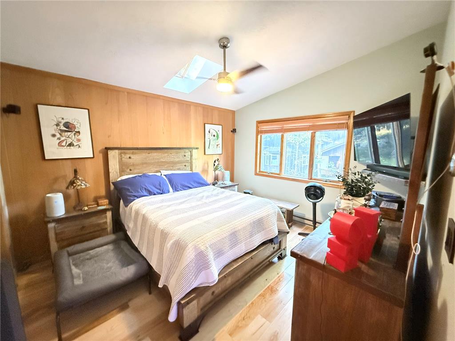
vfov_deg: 85.7
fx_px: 184
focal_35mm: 14
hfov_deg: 102.1
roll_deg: -0.7
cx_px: 228
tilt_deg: -7.1
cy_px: 170
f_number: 2.2
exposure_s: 1/30
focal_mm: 2.22
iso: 2500
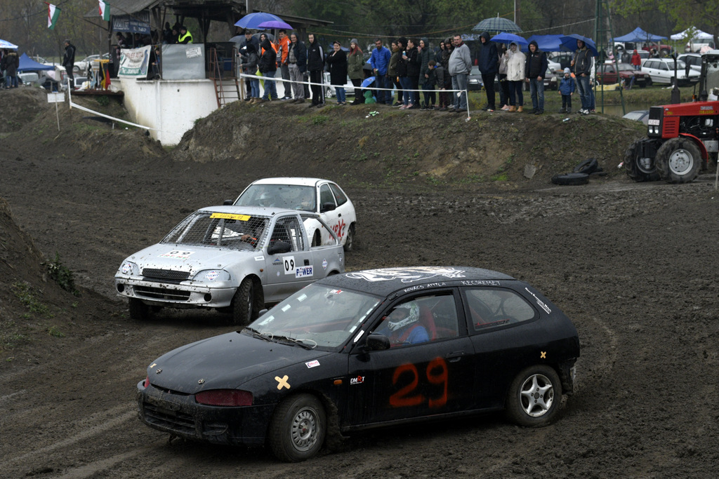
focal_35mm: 129
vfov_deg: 10.6
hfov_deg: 15.9
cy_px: 240
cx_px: 360
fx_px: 2577
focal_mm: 86
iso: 1000
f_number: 5.6
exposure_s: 1/1000
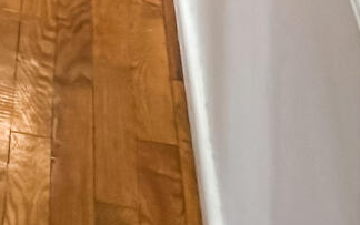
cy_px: -304
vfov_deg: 7.3
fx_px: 1669
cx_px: -312
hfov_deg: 11.3
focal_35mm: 170
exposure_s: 1/60
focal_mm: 5.96
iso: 100
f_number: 1.6
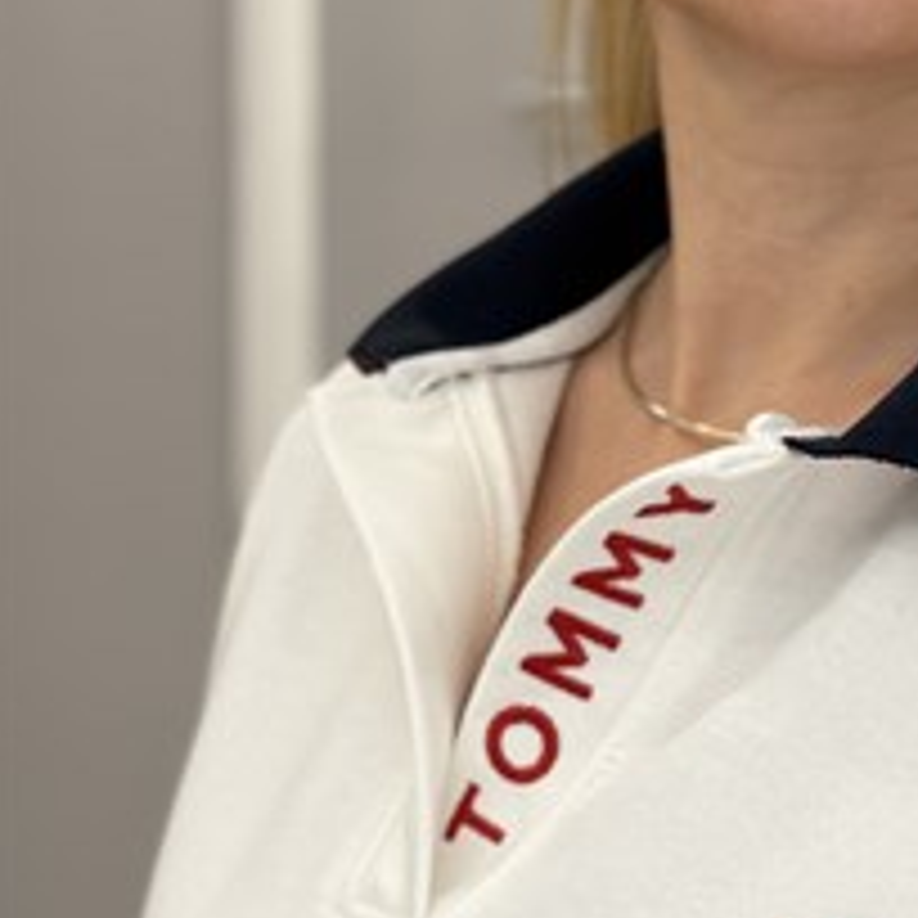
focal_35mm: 108
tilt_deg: -5.4
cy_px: 936
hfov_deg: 15.9
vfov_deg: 15.8
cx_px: 860
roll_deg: -1.8
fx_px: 3240
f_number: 1.78
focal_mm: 6.76
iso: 50
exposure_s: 1/121
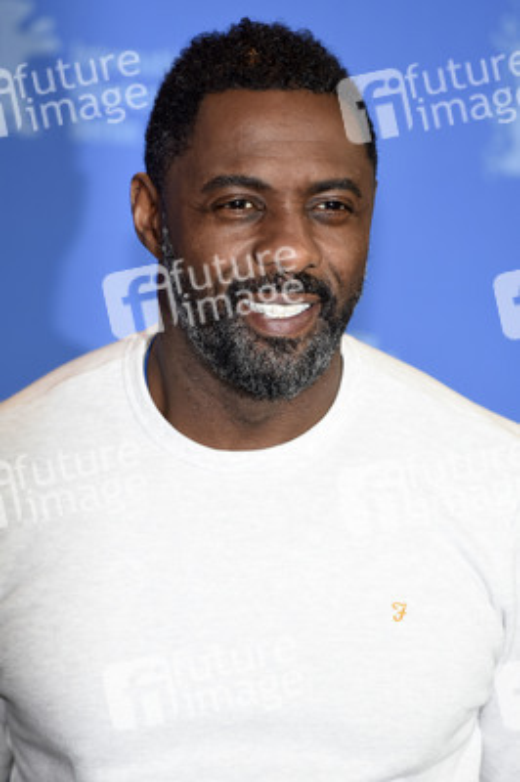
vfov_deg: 6.9
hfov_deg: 4.6
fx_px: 6511
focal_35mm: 300
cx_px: 260
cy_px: 391
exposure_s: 1/400
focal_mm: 200
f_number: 3.5
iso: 640
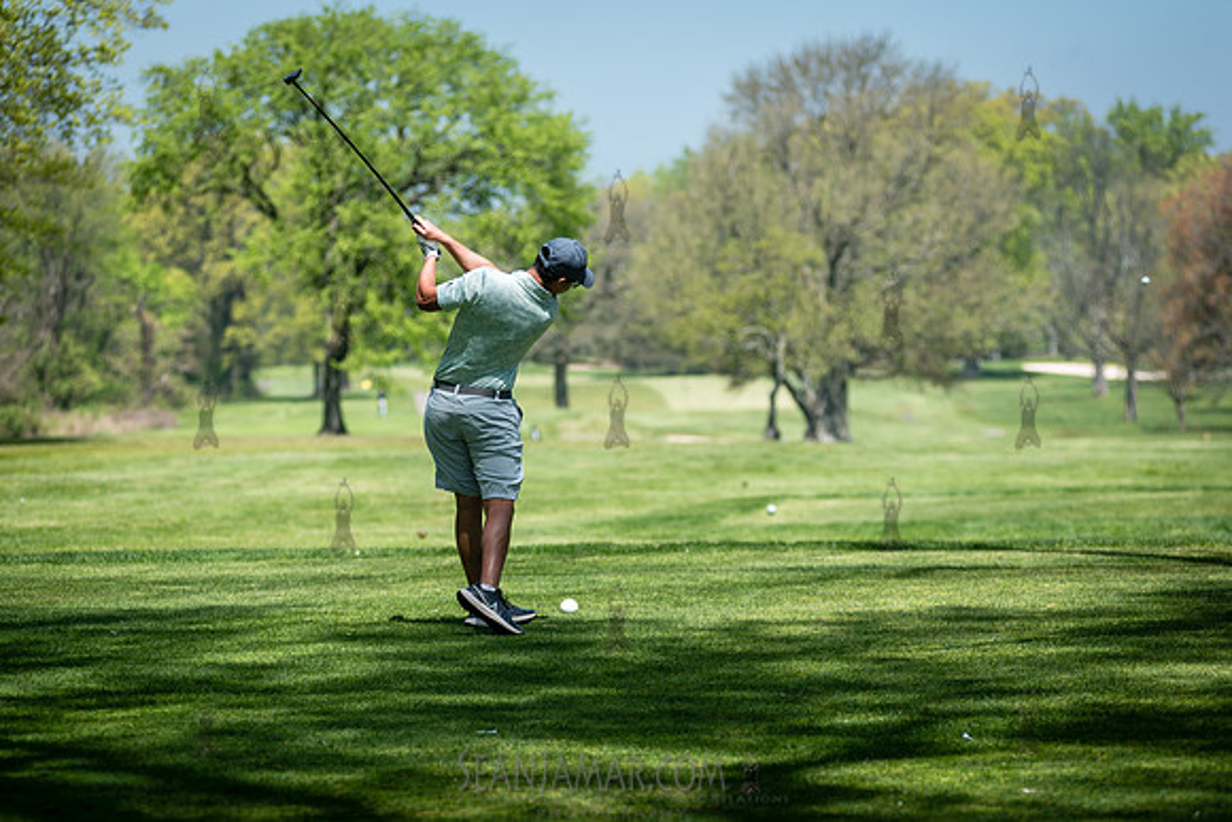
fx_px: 4396
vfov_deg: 10.7
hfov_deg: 16.0
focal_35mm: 128
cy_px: 411
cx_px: 607
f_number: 3.5
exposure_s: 1/640
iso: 100
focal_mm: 125
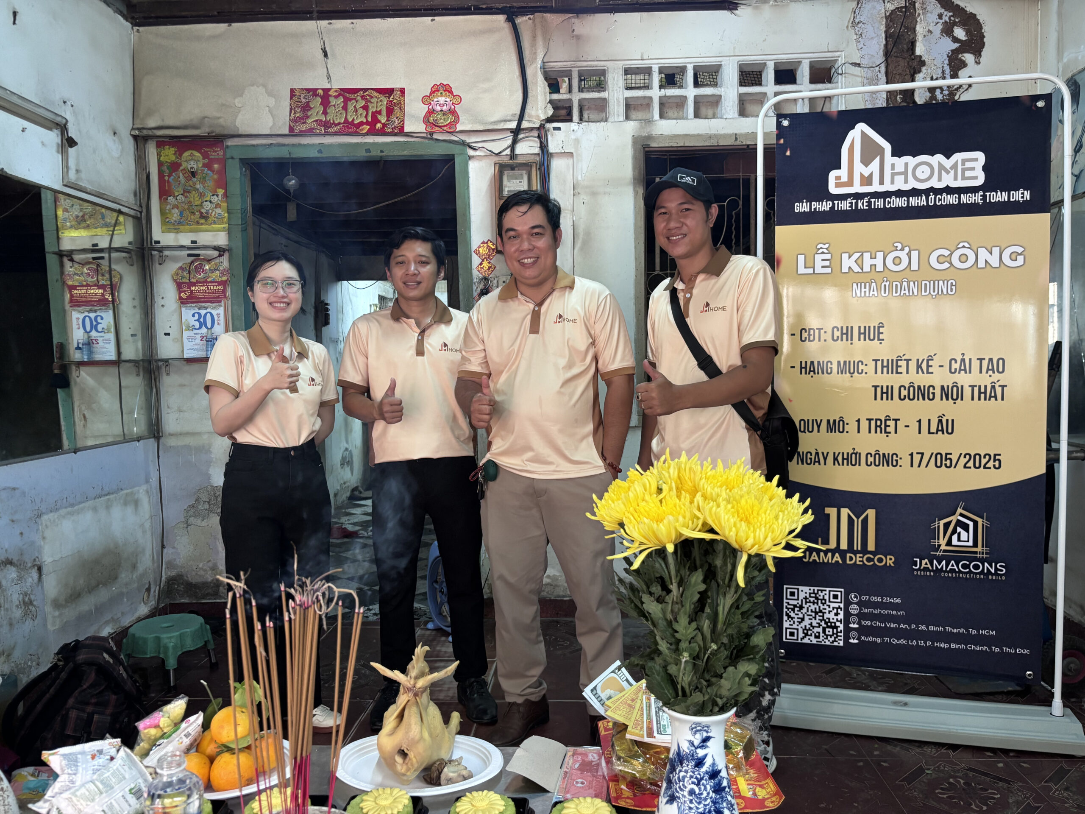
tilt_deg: -3.2
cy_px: 407
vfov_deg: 53.1
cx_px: 542
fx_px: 815
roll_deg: +0.8
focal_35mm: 26
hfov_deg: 67.3
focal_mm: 5.96
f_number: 1.6
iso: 200
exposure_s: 1/50
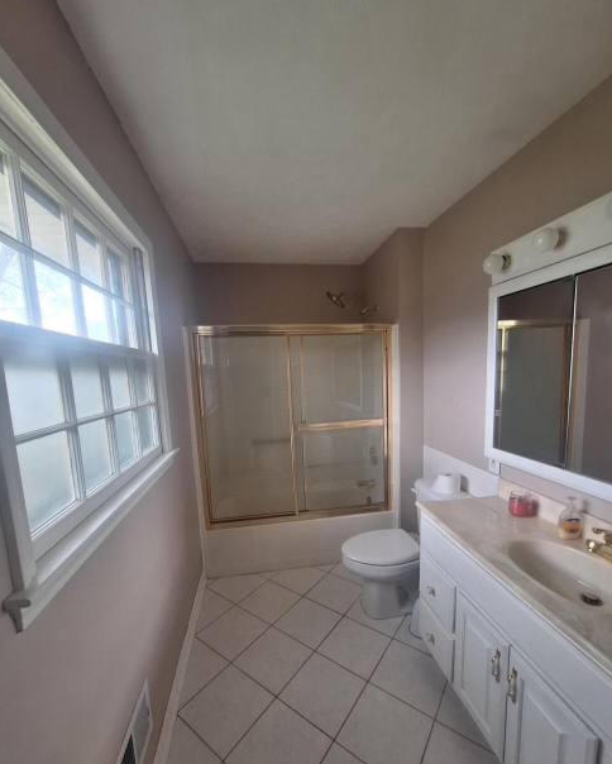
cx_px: 312
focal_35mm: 14
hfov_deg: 88.0
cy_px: 414
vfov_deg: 100.4
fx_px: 317
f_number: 2.2
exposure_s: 1/40
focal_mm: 1.74
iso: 64
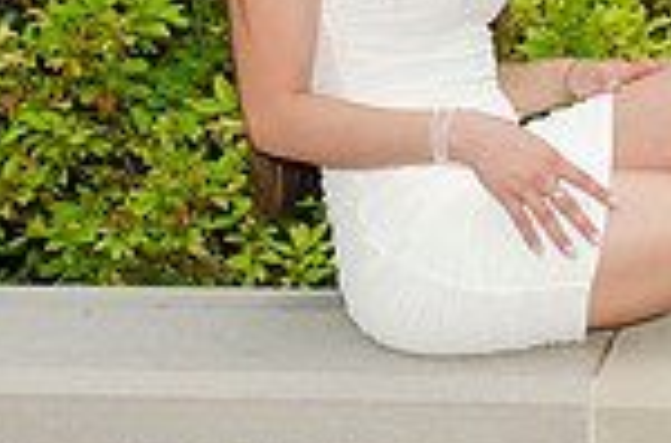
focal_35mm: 157
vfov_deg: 8.6
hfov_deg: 12.9
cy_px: 40
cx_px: 689
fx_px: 2917
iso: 100
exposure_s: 1/250
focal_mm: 27
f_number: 6.3
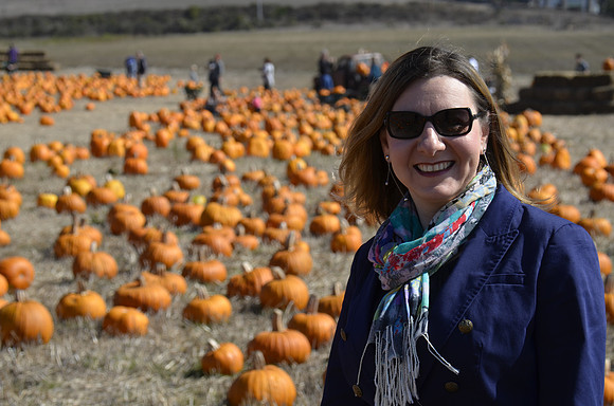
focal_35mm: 117
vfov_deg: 11.7
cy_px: 203
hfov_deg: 17.5
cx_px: 307
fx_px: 1991
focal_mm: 78
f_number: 8
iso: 100
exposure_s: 1/250
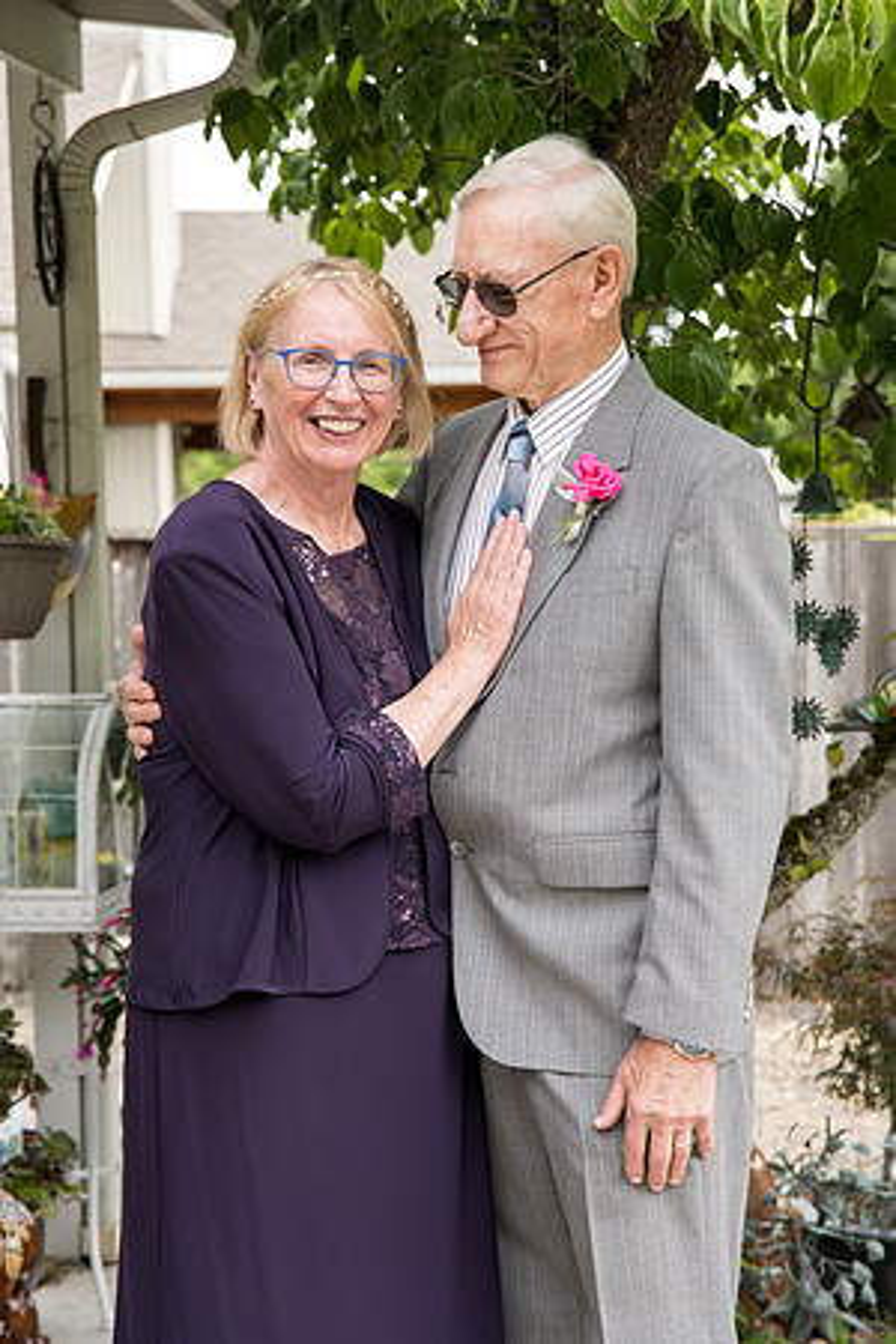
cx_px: 448
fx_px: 2613
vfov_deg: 28.8
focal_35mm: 70
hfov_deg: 19.5
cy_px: 672
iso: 400
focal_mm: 70
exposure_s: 1/500
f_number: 5
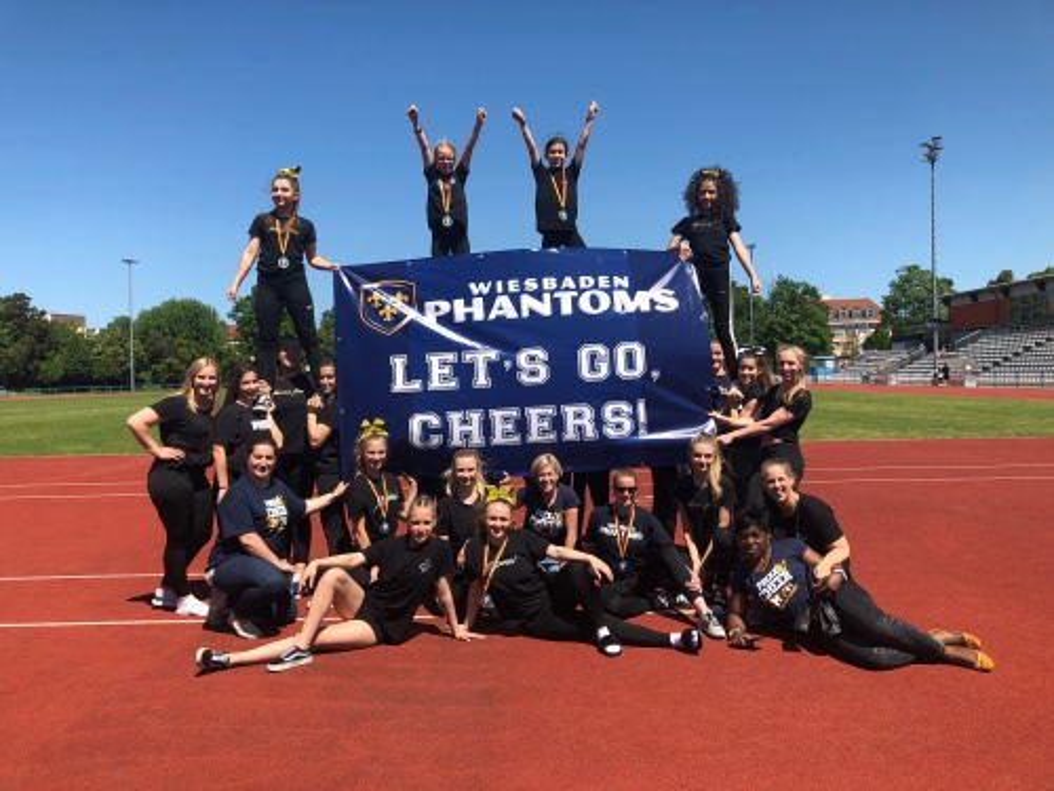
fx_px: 853
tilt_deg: -0.4
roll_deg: +1.2
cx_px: 527
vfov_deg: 49.7
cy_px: 396
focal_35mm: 28
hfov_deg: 63.4
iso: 20
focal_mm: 3.99
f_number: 1.8
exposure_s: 1/1736
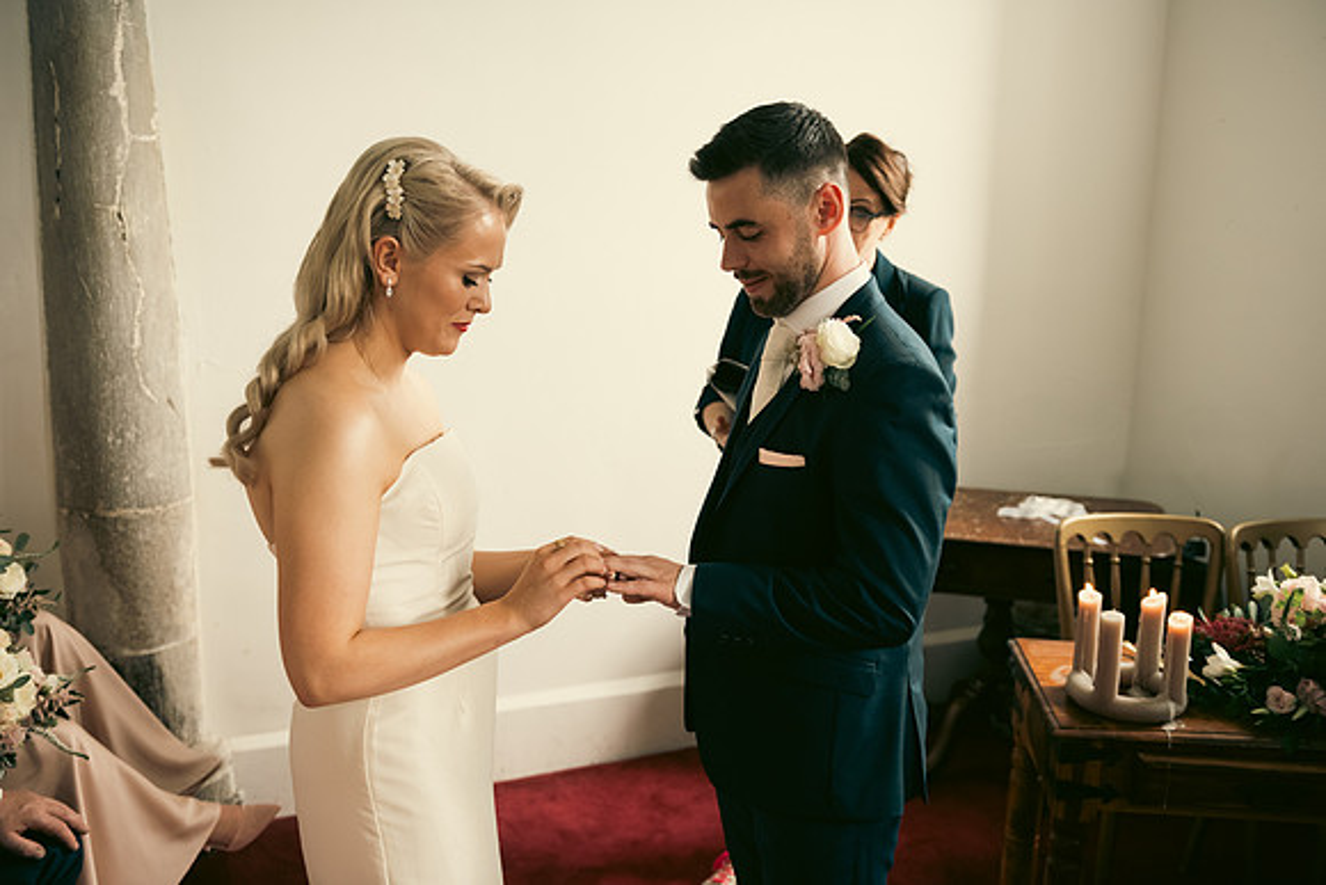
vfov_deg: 38.9
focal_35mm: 34
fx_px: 1253
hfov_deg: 55.8
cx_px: 663
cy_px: 442
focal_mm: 34
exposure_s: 1/160
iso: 800
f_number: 3.5
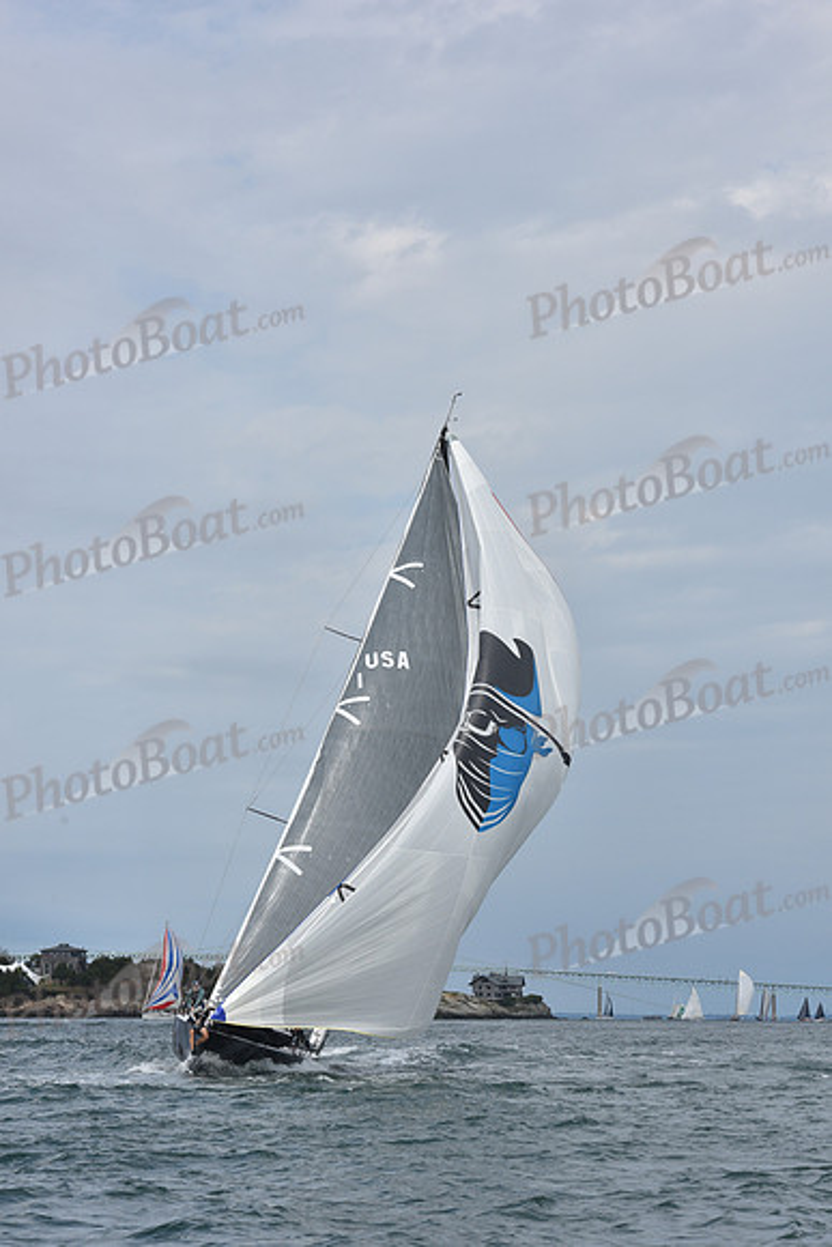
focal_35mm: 95
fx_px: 3291
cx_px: 416
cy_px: 624
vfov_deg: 21.5
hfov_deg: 14.4
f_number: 11
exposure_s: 1/1000
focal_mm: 95
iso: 320
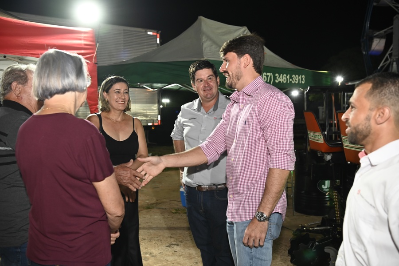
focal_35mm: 36
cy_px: 133
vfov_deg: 36.8
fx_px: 399
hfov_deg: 53.2
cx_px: 200
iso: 2200
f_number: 4
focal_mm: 36
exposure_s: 1/60
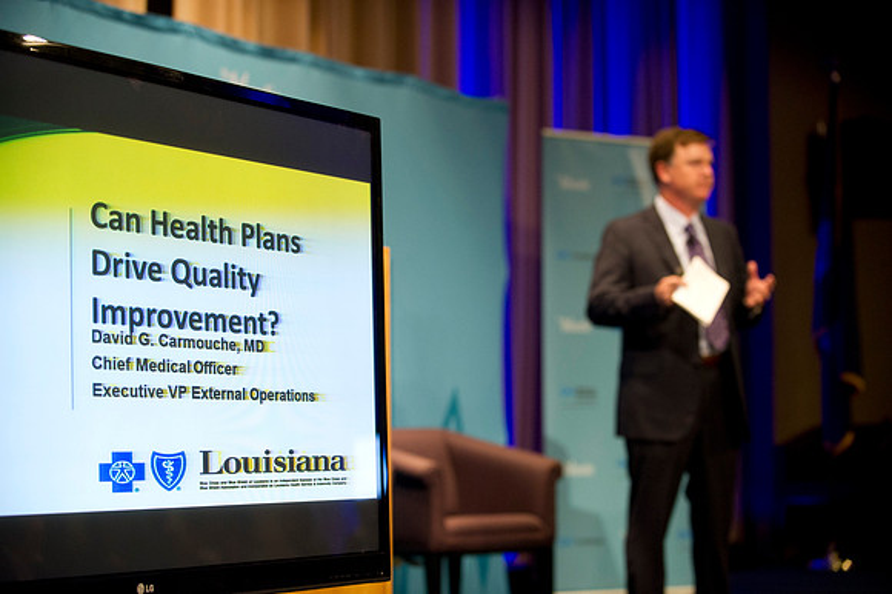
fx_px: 1981
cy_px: 297
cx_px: 446
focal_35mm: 80
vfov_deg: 17.0
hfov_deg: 25.4
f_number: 2.8
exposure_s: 1/250
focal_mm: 80
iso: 2500
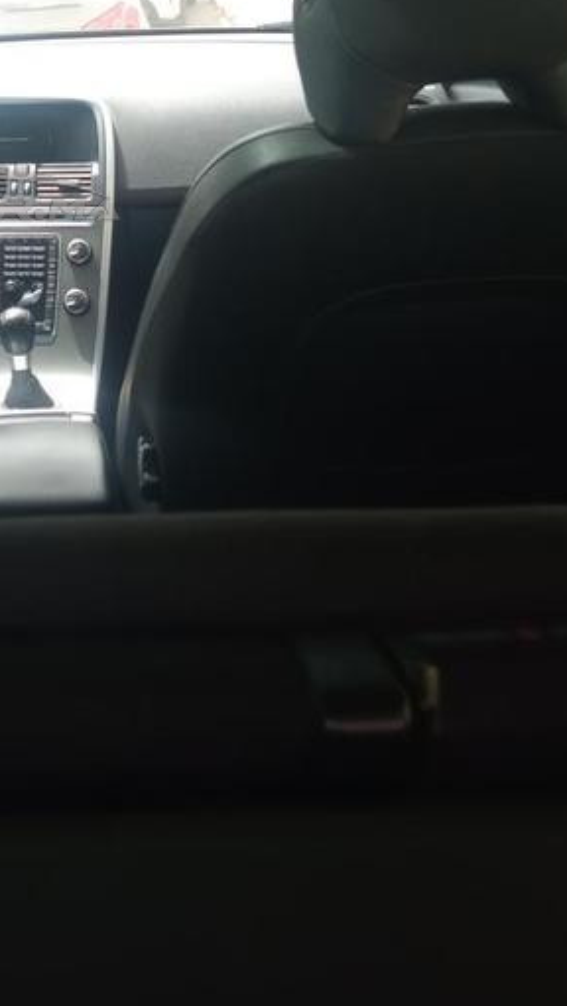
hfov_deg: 22.6
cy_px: 180
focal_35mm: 50
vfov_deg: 39.4
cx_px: -55
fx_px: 1334
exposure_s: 1/139
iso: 111
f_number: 2.2
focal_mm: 3.79
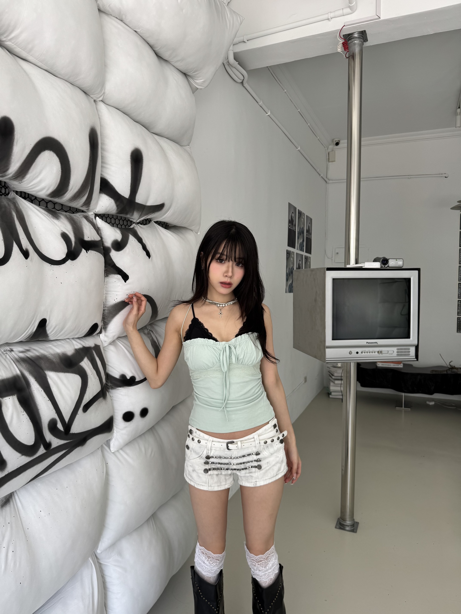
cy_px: 307
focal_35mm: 24
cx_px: 230
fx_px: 426
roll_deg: -1.0
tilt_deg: -1.6
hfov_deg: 56.8
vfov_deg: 71.6
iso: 50
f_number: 1.78
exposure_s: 1/136
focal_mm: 6.76
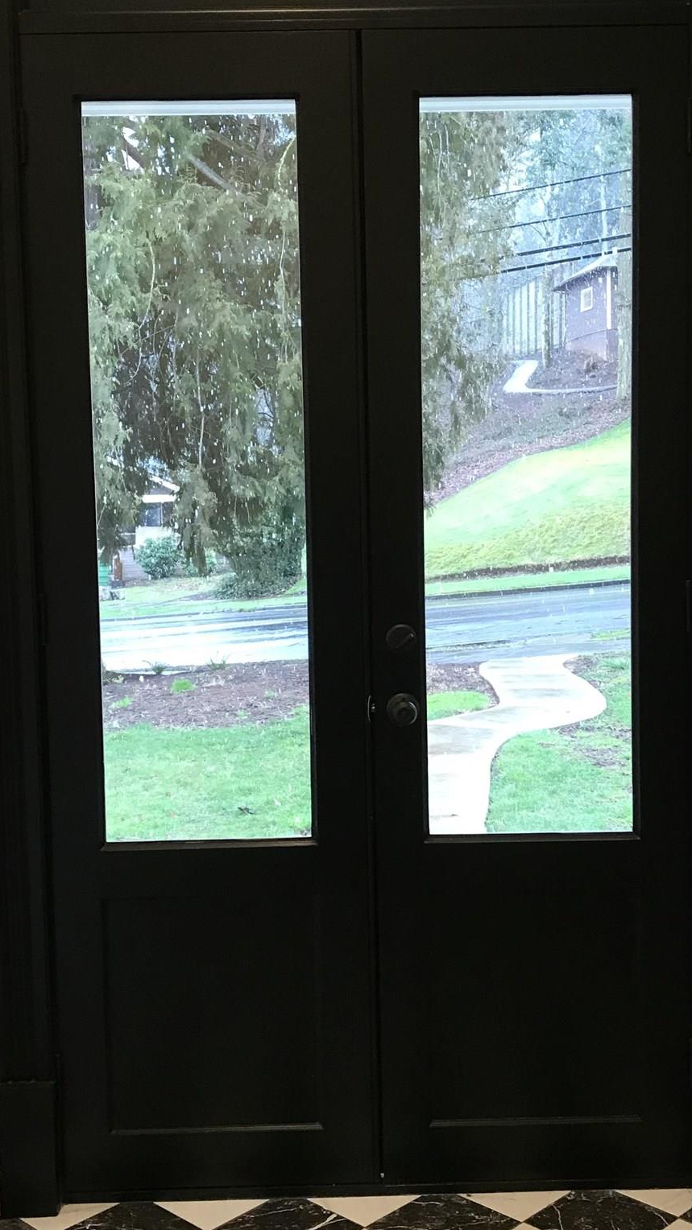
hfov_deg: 26.0
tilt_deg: -2.6
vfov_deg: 44.6
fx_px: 1501
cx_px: 365
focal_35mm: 46
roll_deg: +0.6
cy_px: 573
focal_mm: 3.99
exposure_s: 1/30
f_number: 1.8
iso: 40
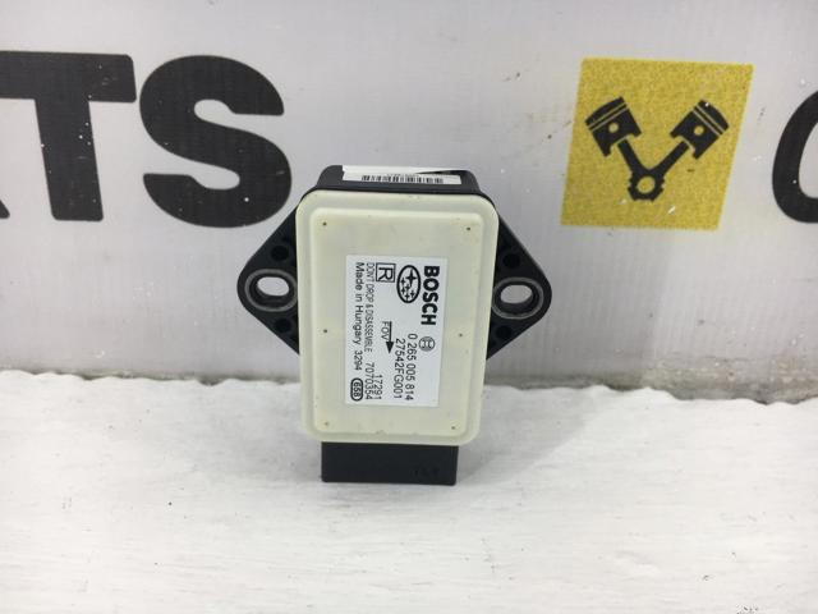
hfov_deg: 61.7
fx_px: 685
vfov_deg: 48.2
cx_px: 409
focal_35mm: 29
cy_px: 307
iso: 40
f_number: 2.2
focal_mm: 4.15
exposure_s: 1/100
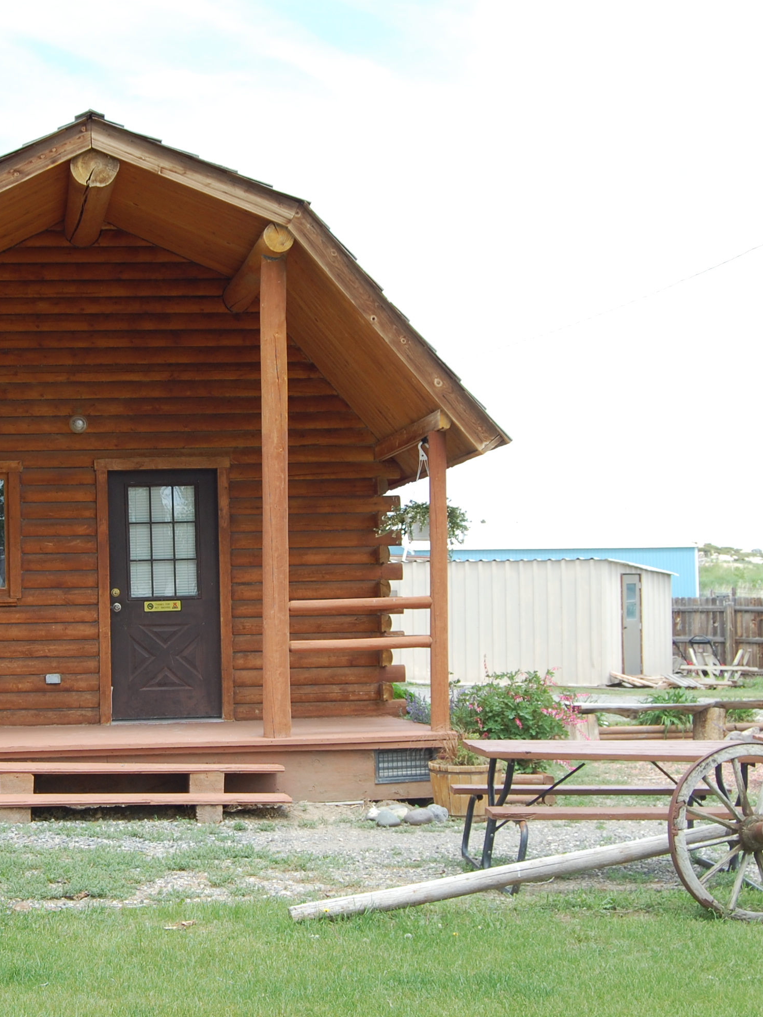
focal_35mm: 66
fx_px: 1939
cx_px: 158
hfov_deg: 22.0
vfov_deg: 29.4
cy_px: 515
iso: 200
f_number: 8
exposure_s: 1/250
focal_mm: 30
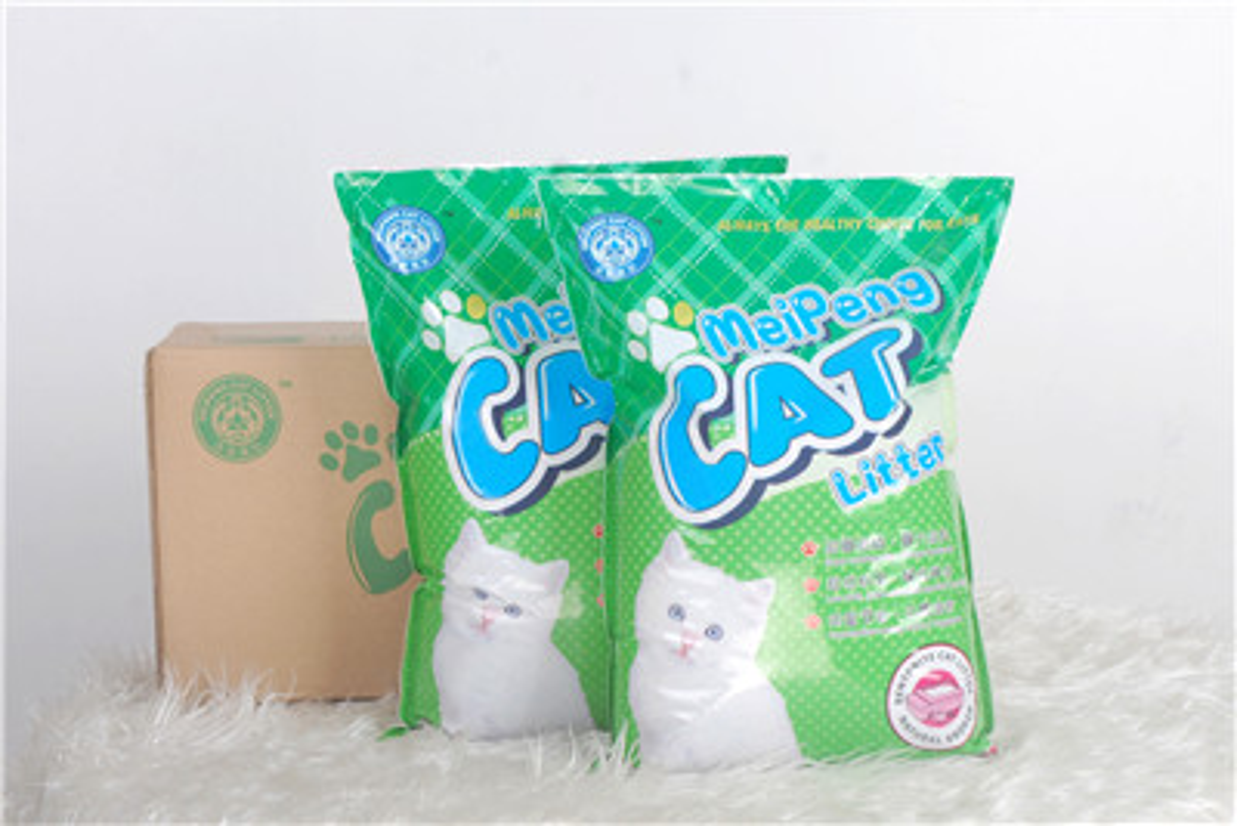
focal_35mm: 60
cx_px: 618
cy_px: 413
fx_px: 2062
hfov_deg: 33.4
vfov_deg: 22.6
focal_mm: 40
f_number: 11
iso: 200
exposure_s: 1/125
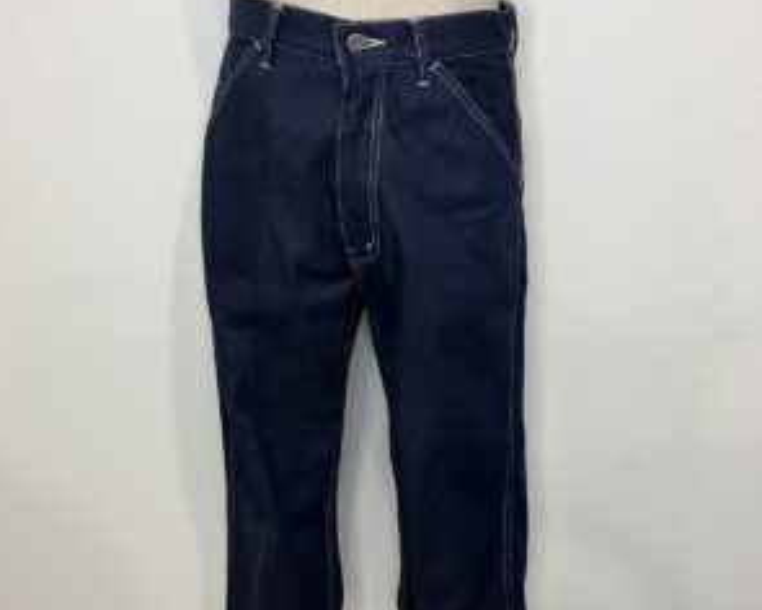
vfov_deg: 40.0
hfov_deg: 49.1
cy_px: 367
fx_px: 834
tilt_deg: -23.8
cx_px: 377
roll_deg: +1.6
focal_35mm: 37
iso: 100
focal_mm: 3.99
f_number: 1.8
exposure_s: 1/50
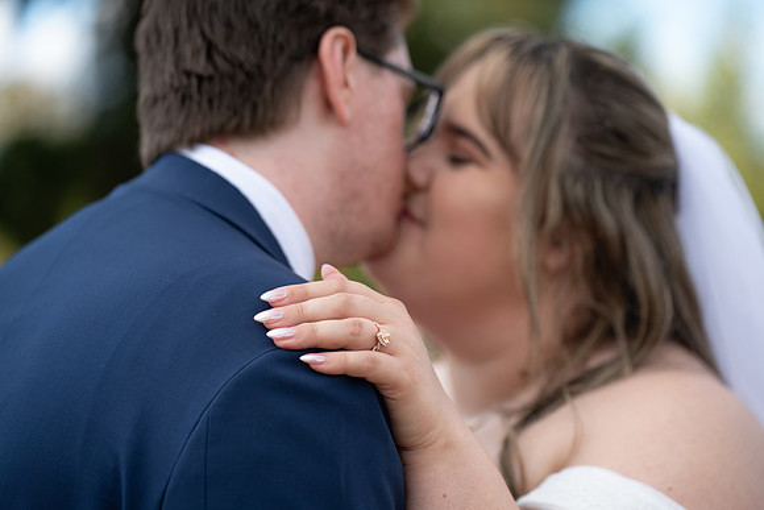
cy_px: 255
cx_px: 382
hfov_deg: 18.6
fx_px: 2335
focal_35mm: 110
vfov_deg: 12.5
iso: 400
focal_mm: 110
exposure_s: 1/1600
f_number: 2.8
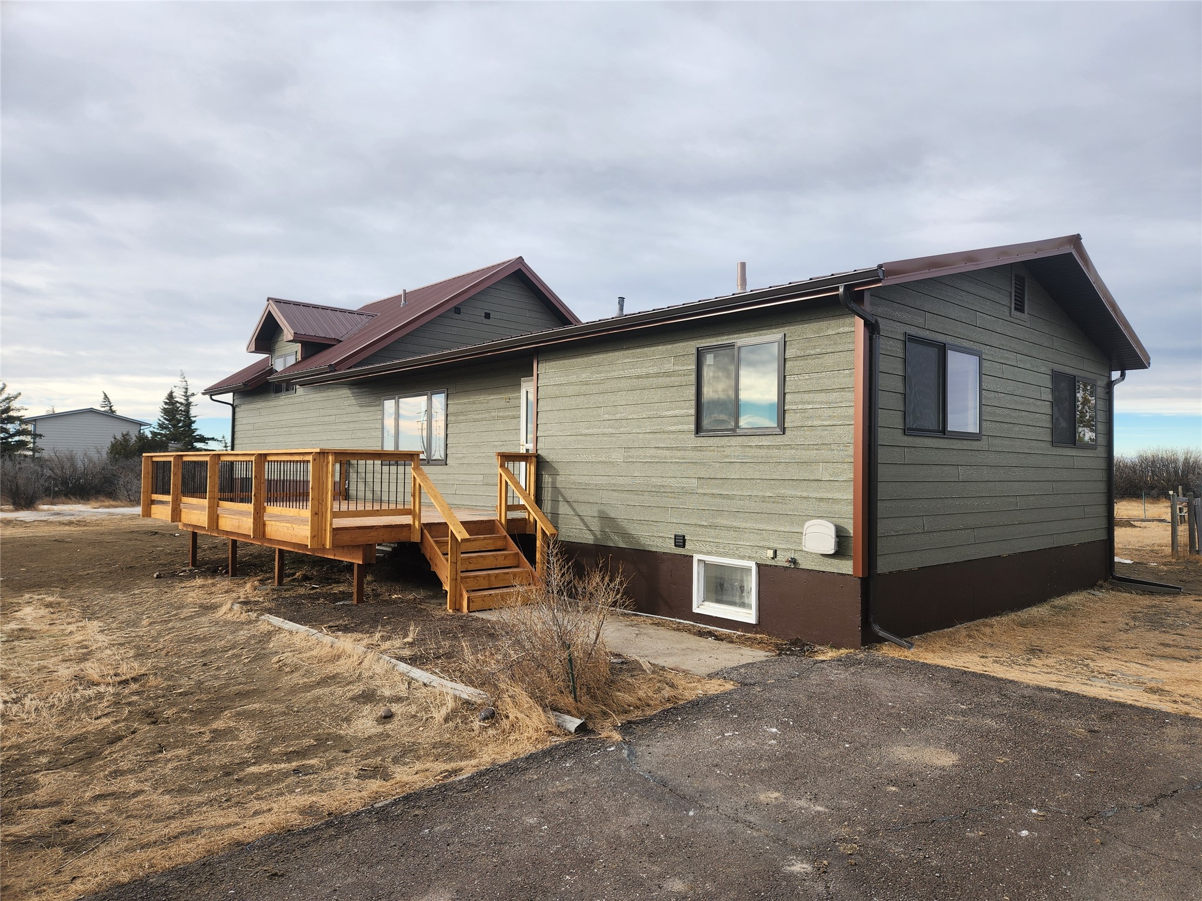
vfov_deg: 58.9
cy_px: 450
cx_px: 601
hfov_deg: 73.9
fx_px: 799
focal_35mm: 23
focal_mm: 5.4
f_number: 1.8
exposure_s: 1/777
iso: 20
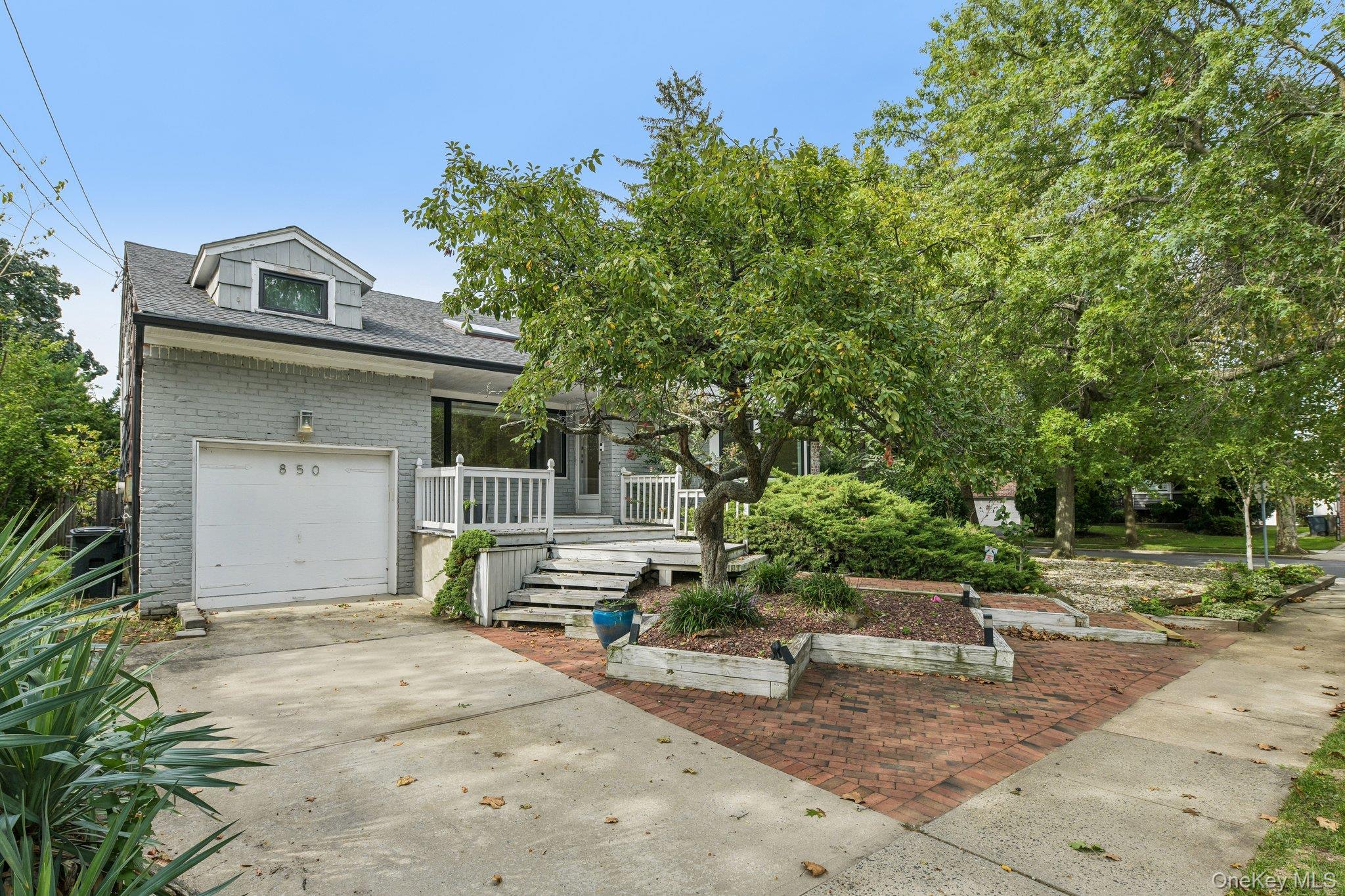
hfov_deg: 90.0
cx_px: 672
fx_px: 672
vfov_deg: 67.4
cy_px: 448
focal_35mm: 18
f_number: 8
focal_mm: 18
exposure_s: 1/400
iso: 400
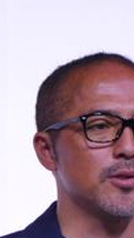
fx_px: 3936
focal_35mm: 624
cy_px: 225
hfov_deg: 2.0
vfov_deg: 3.5
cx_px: 72
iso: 125
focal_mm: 65.81
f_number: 4
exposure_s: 1/125
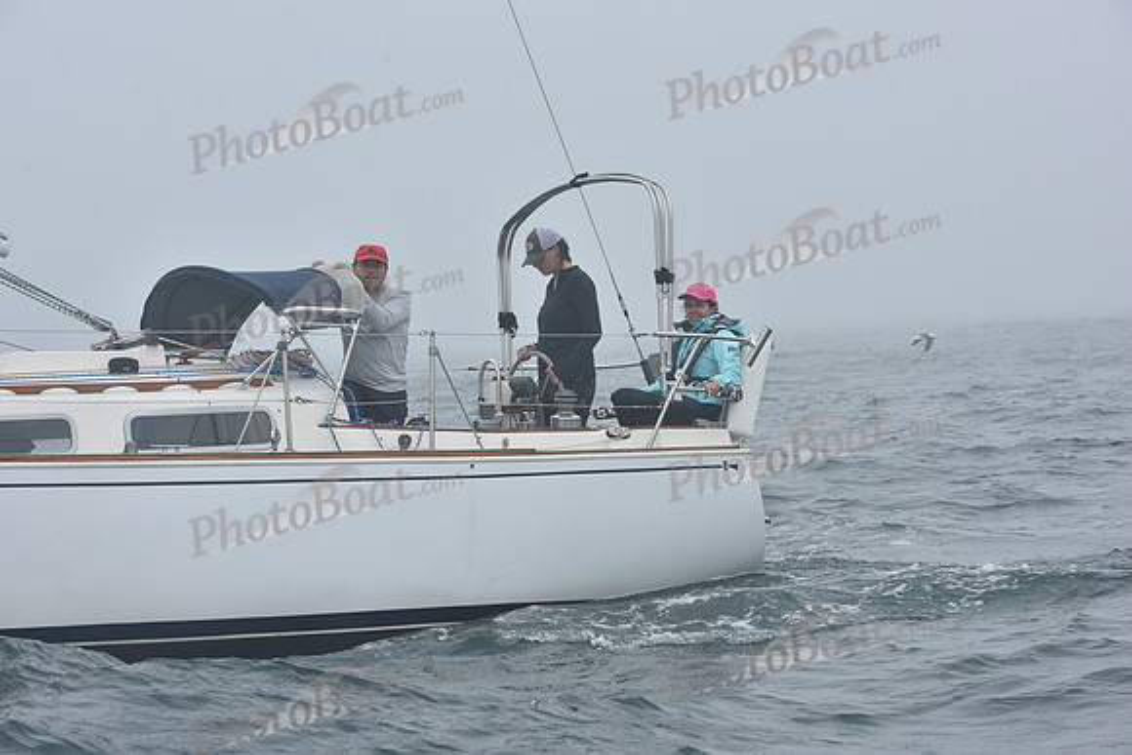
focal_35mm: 98
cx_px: 566
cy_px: 378
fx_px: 3082
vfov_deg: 14.0
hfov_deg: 20.8
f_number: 9
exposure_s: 1/800
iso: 250
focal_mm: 98
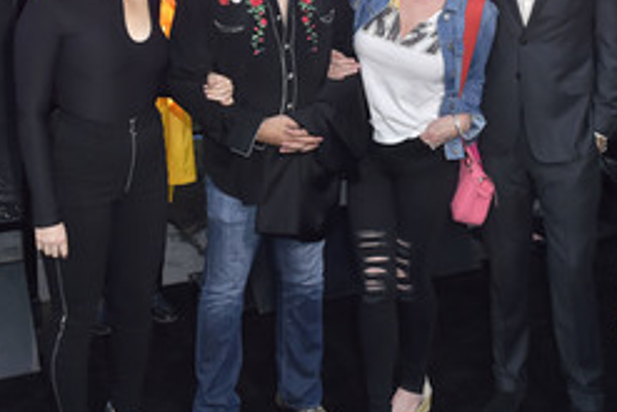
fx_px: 875
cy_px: 137
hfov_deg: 38.8
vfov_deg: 26.4
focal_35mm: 51
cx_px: 350
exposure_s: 1/250
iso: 640
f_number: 6.3
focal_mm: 28
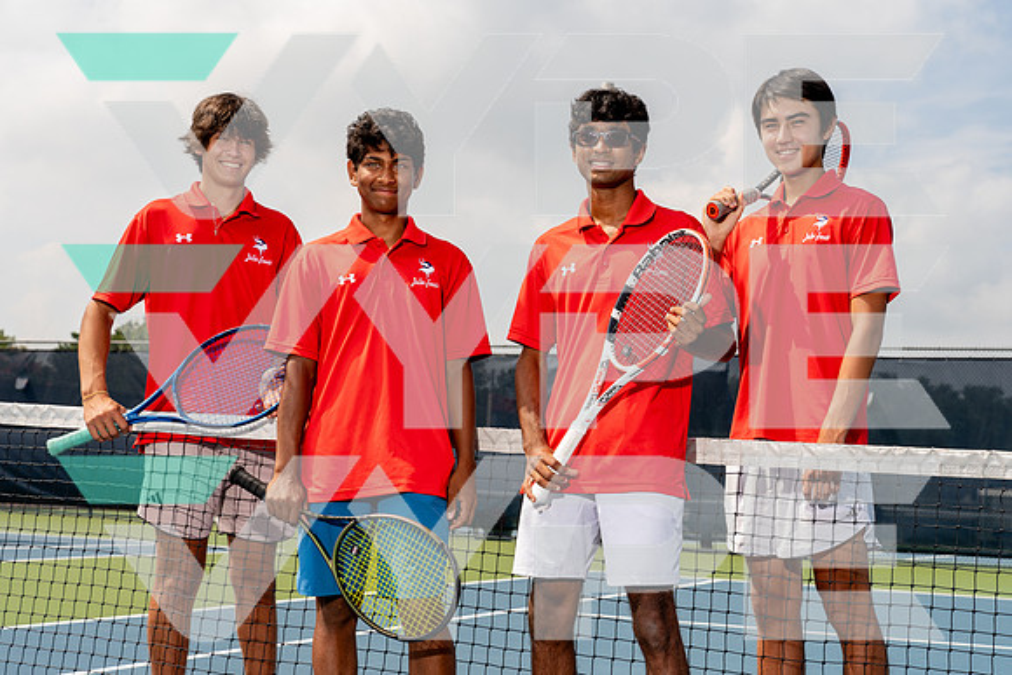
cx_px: 506
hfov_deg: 37.5
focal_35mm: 53
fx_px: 1490
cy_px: 338
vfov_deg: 25.5
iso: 100
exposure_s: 1/250
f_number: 8
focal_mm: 53
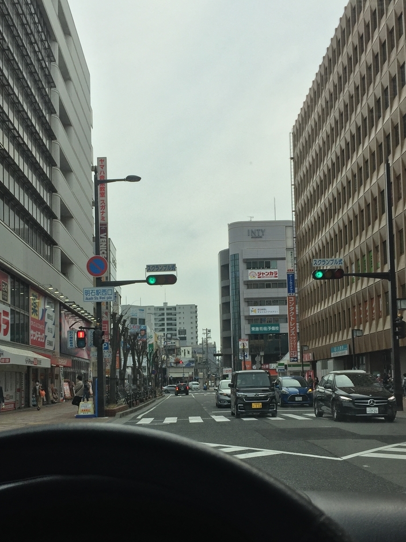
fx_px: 579
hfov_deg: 38.6
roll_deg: +2.3
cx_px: 177
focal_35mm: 37
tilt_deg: +5.6
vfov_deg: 49.7
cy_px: 337
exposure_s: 1/2083
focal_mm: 4.15
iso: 32
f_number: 2.2
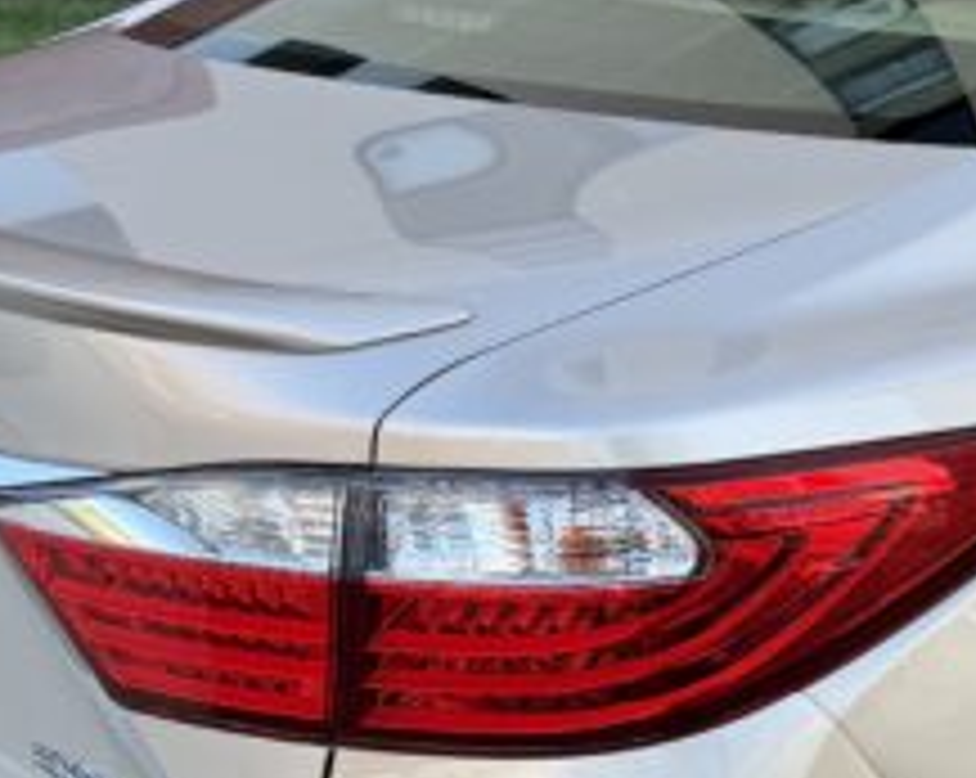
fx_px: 2481
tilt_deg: -20.5
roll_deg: +0.3
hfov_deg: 20.5
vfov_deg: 17.5
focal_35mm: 86
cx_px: 1237
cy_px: 717
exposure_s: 1/602
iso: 80
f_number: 1.78
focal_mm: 6.76
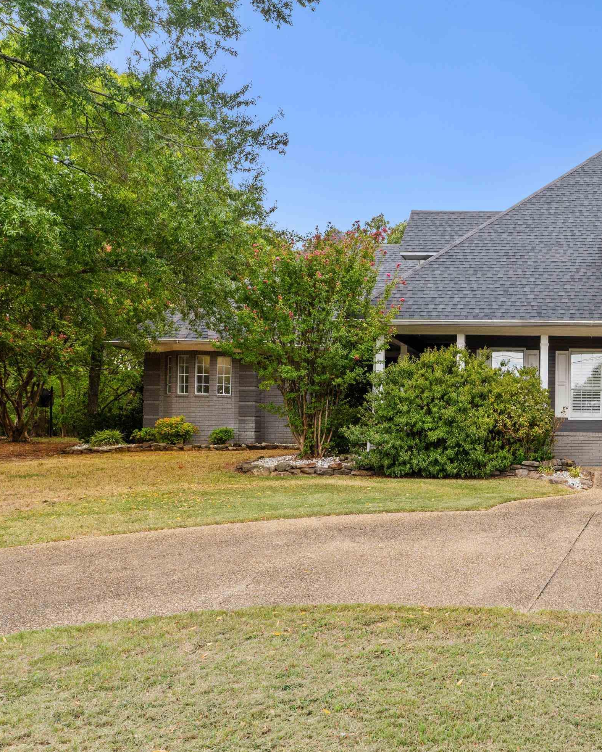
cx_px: 538
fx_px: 682
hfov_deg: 43.6
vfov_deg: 57.7
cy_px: 374
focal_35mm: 31
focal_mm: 14.3
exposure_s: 1/200
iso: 250
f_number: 8
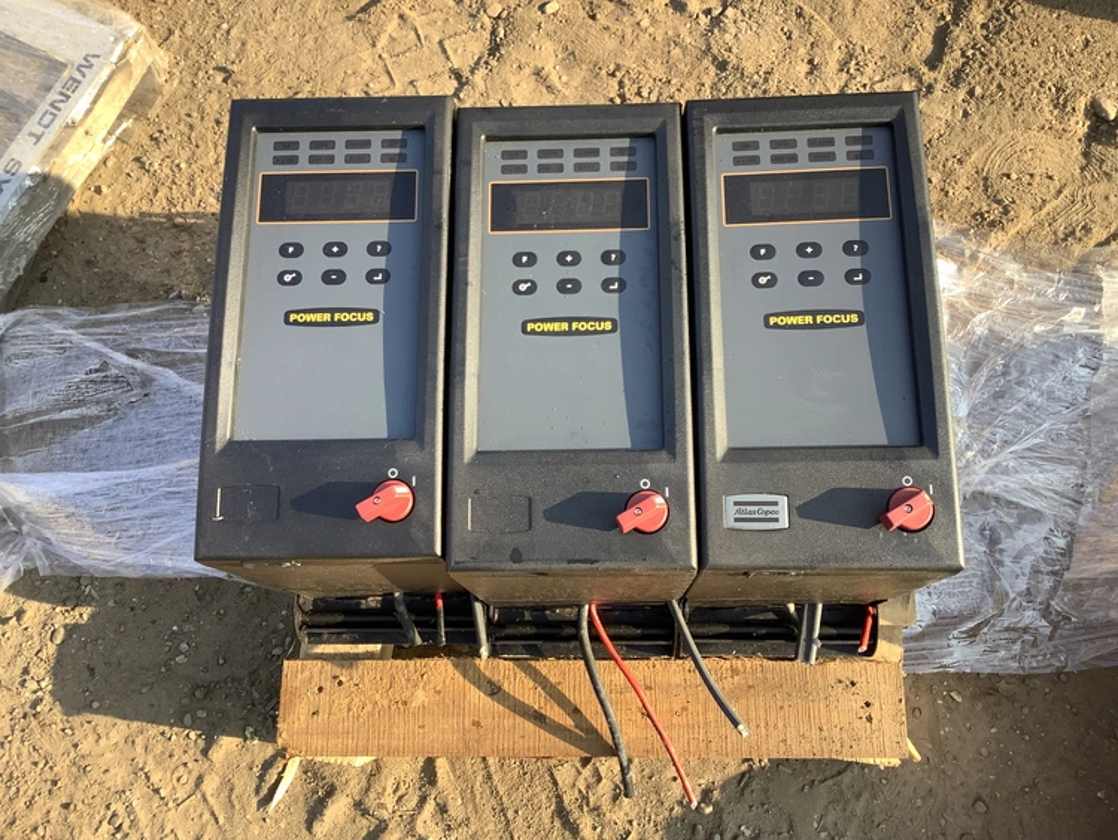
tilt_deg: -74.7
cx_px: 559
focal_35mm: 31
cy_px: 420
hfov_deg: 58.3
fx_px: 1002
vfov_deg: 45.5
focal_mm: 3.3
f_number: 2.4
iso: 25
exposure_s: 1/242
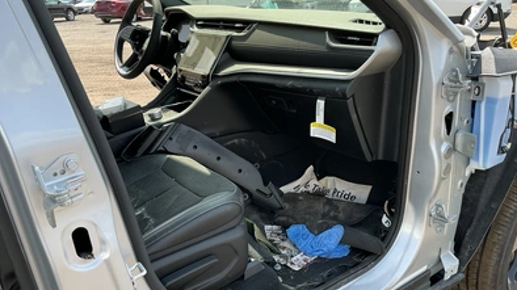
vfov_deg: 37.6
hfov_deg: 62.7
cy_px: 164
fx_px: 425
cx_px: 261
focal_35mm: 31
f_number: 1.8
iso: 25
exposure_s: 1/412
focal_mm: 3
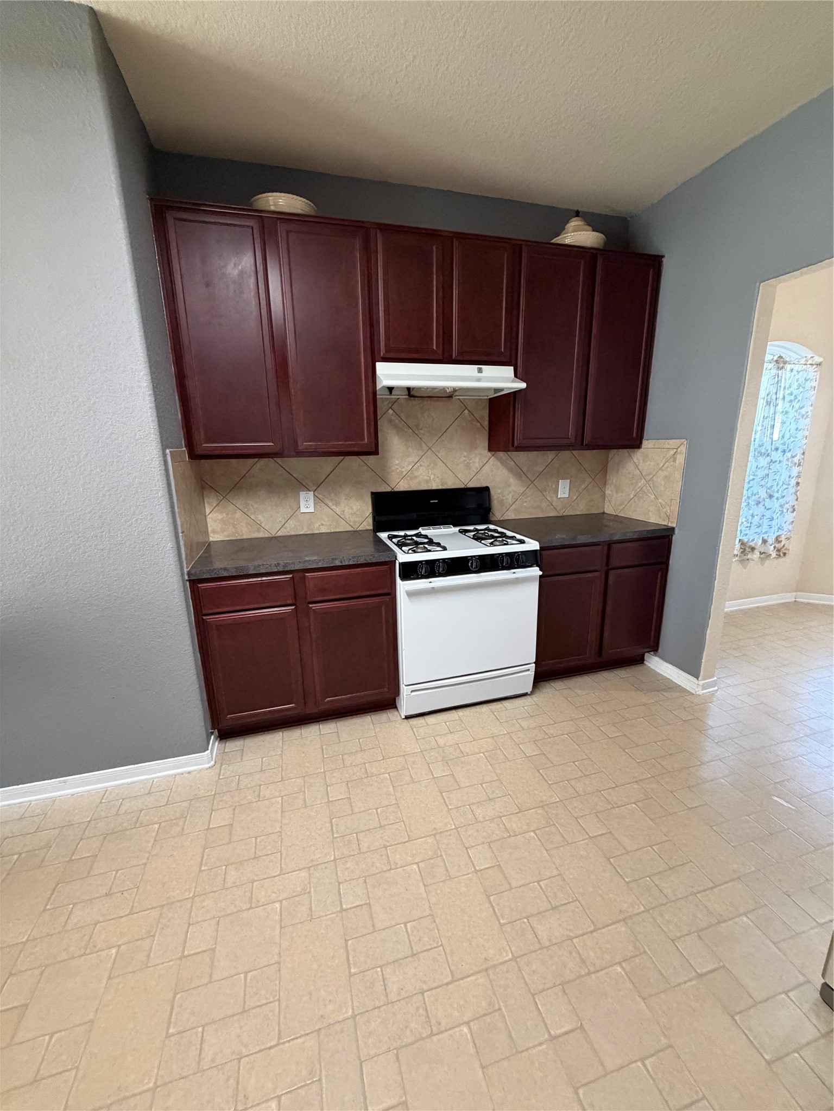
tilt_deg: -14.6
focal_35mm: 14
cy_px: 556
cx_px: 417
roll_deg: +1.3
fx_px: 450
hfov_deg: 85.7
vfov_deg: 102.1
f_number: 2.2
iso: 500
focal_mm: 2.22
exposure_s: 1/60
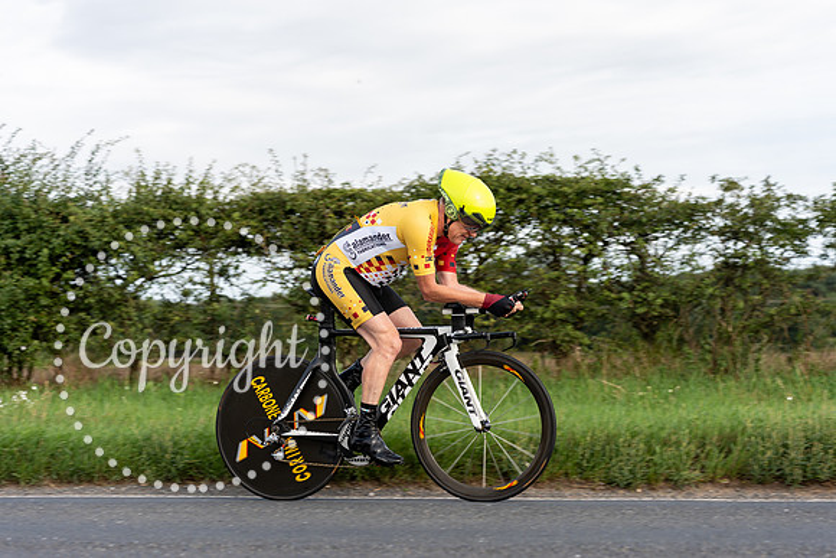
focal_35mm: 74
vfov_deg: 18.4
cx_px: 418
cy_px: 279
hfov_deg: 27.3
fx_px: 1723
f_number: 4
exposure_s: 1/640
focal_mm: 71
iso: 160
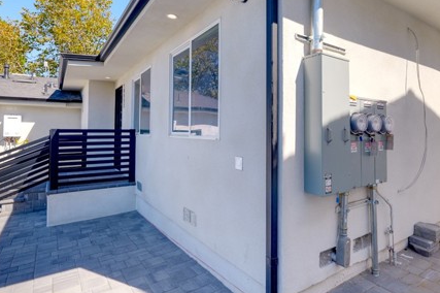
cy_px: 126
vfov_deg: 59.2
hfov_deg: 80.4
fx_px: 256
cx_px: 261
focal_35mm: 21
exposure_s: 1/320
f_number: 8
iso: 400
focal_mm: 14
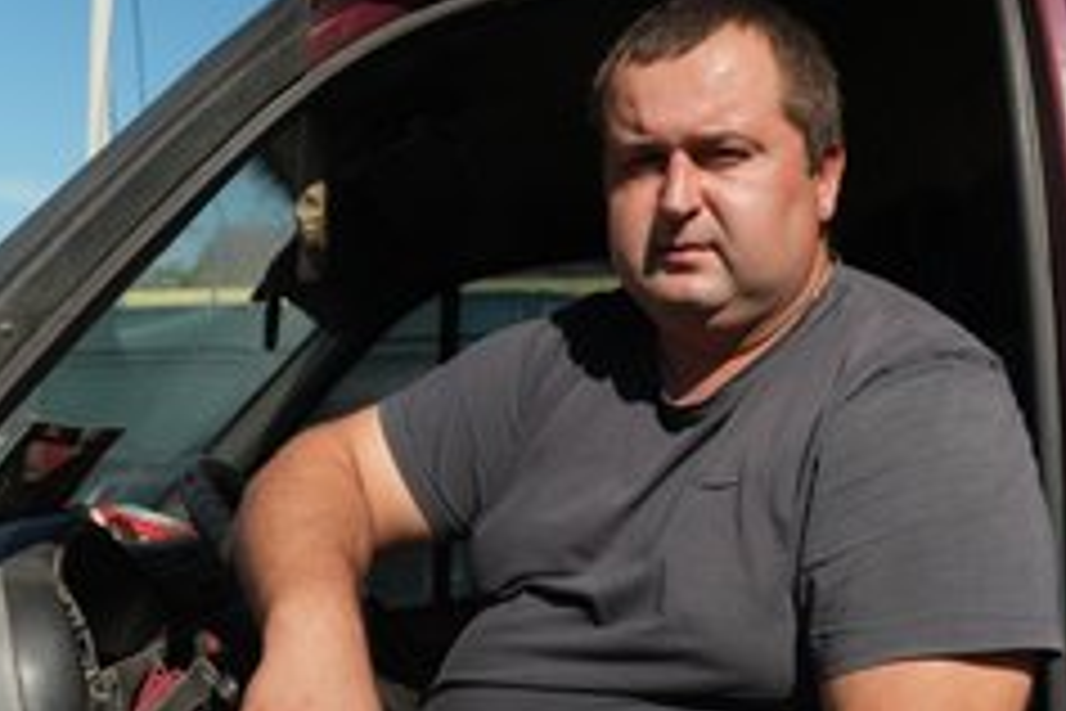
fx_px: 1599
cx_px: 522
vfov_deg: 25.1
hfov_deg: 36.9
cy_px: 349
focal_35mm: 54
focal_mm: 32
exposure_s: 1/60
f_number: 5.6
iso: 640
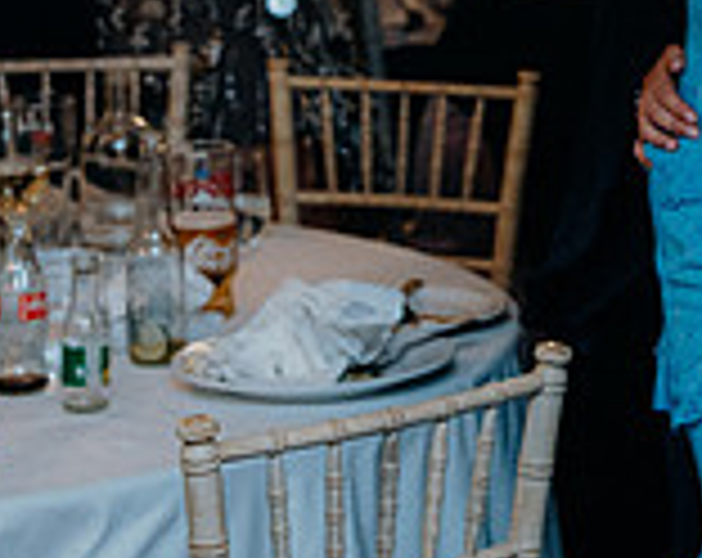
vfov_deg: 8.8
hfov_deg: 10.4
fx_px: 3627
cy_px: 16
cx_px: 1246
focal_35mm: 175
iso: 2500
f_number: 3.5
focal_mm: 50
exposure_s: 1/160
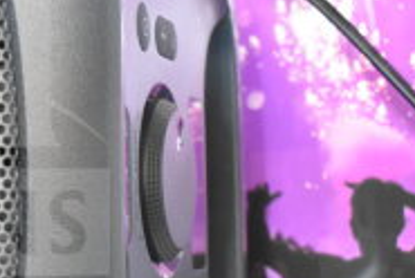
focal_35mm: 114
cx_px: -144
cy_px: 98
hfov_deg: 16.8
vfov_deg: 12.1
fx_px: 1312
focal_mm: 23
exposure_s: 1/40
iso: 2200
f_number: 3.8
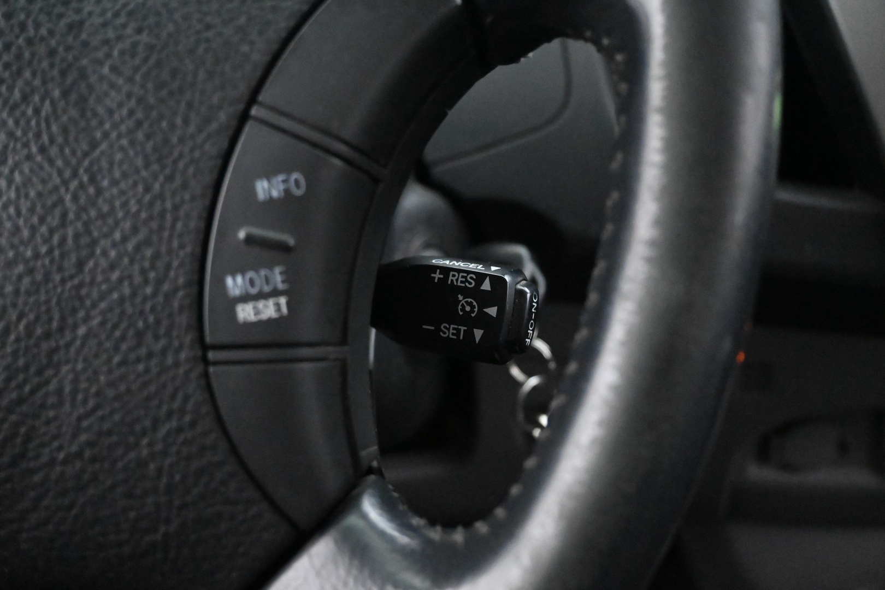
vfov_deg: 40.0
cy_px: 295
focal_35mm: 33
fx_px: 811
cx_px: 442
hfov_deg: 57.2
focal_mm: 22
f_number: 4
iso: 14400
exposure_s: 1/40
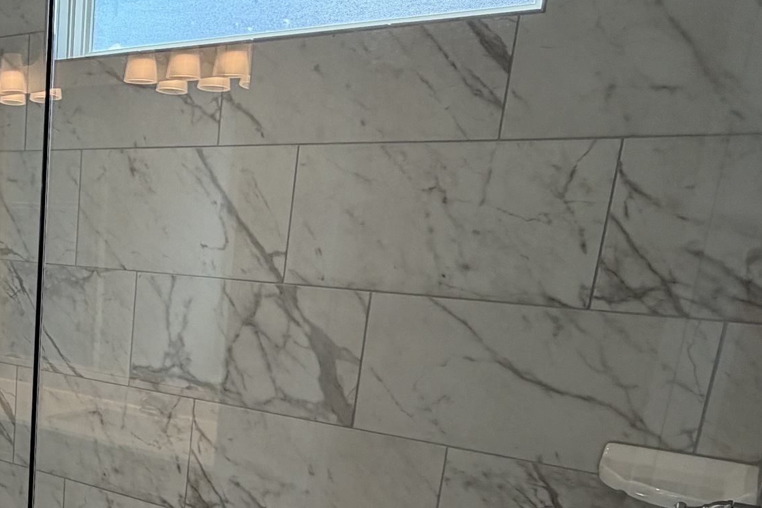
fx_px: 847
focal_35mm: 40
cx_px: 61
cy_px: 432
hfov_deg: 43.7
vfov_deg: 32.2
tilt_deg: -14.2
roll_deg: -1.7
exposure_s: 1/120
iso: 64
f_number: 2.2
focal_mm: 2.22
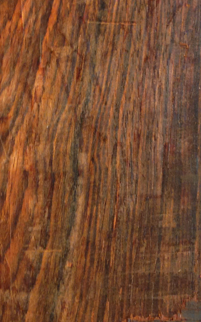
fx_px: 710
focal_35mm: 81
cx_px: 13
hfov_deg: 15.9
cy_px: 156
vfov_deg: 25.5
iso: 125
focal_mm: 4.12
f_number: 2.4
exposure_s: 1/20
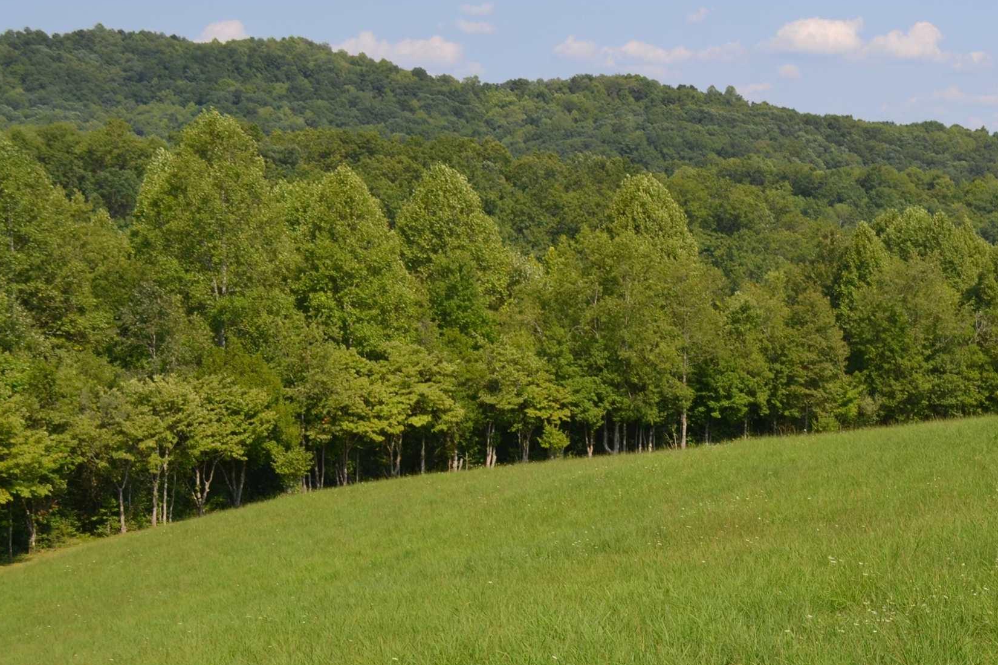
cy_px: 508
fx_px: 1857
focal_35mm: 67
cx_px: 847
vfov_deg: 20.1
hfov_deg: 29.2
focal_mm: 24
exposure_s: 1/250
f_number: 8
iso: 100
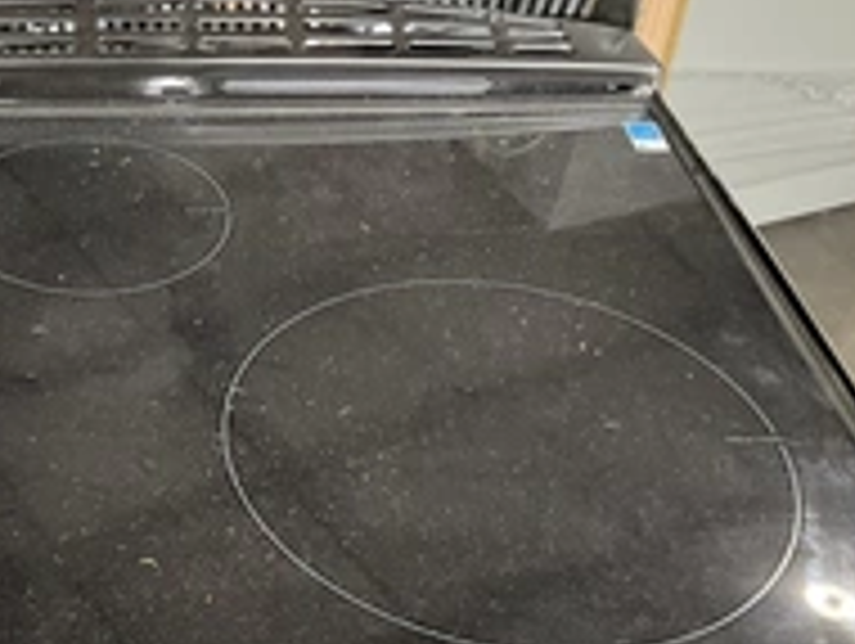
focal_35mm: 61
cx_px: 130
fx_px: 1509
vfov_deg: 23.8
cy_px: 477
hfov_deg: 30.6
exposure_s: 1/69
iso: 64
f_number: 1.8
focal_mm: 3
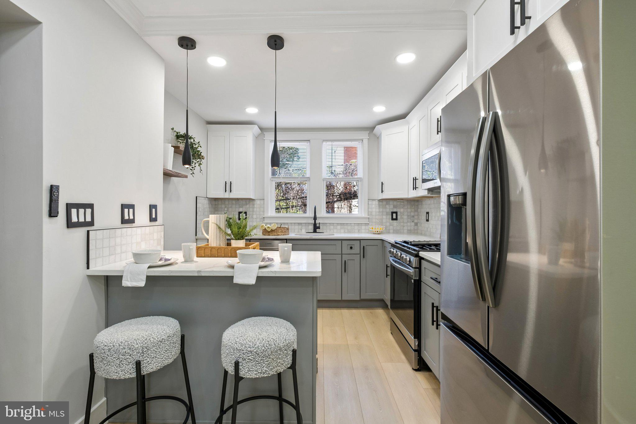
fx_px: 283
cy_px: 212
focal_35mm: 16
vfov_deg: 73.7
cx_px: 318
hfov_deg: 96.7
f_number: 8
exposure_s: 1/15
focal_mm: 10.5
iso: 250
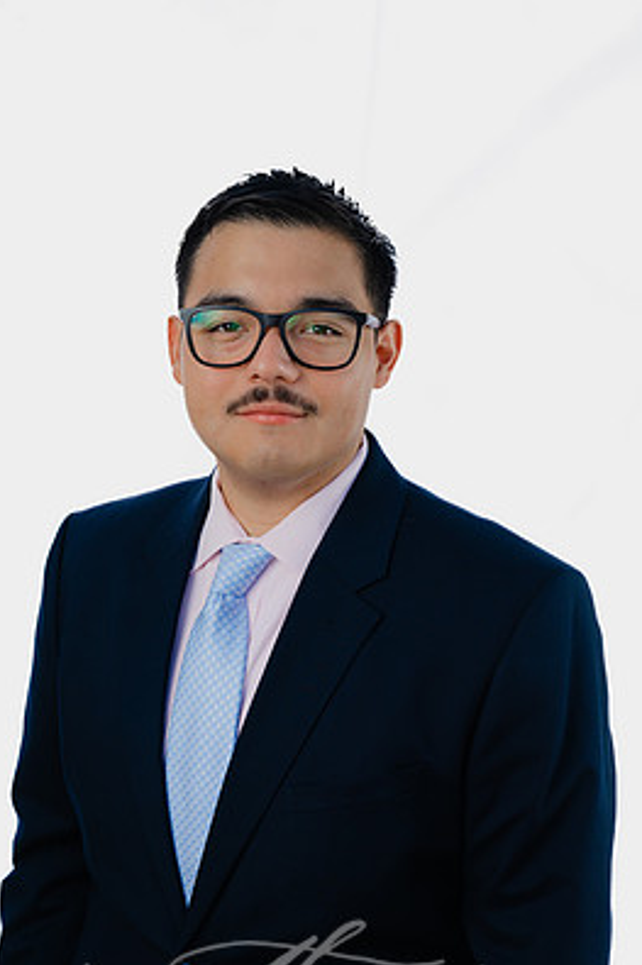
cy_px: 542
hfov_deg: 23.8
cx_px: 293
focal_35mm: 57
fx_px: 1526
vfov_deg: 35.0
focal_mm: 50
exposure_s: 1/200
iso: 100
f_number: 6.3
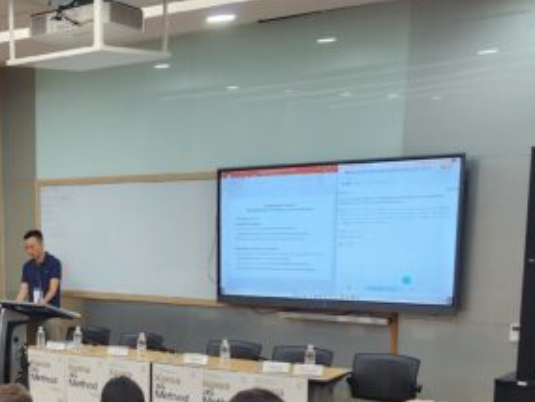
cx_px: -75
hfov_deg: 28.0
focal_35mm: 62
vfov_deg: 22.9
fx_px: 959
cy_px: 385
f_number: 1.8
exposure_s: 1/120
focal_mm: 5.4
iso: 160
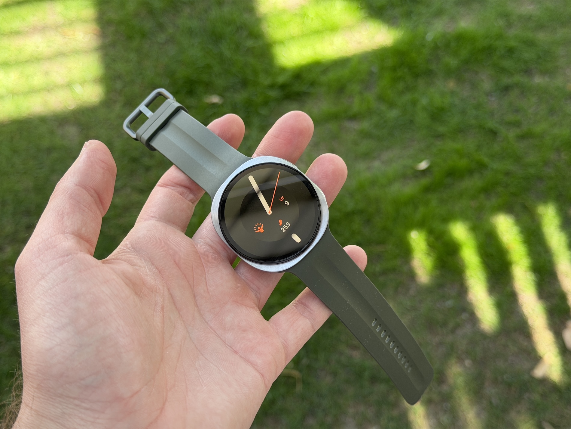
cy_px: 214
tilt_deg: -57.7
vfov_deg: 30.3
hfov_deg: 39.7
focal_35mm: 48
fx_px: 792
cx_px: 286
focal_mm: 6.76
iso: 64
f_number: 1.78
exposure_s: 1/229
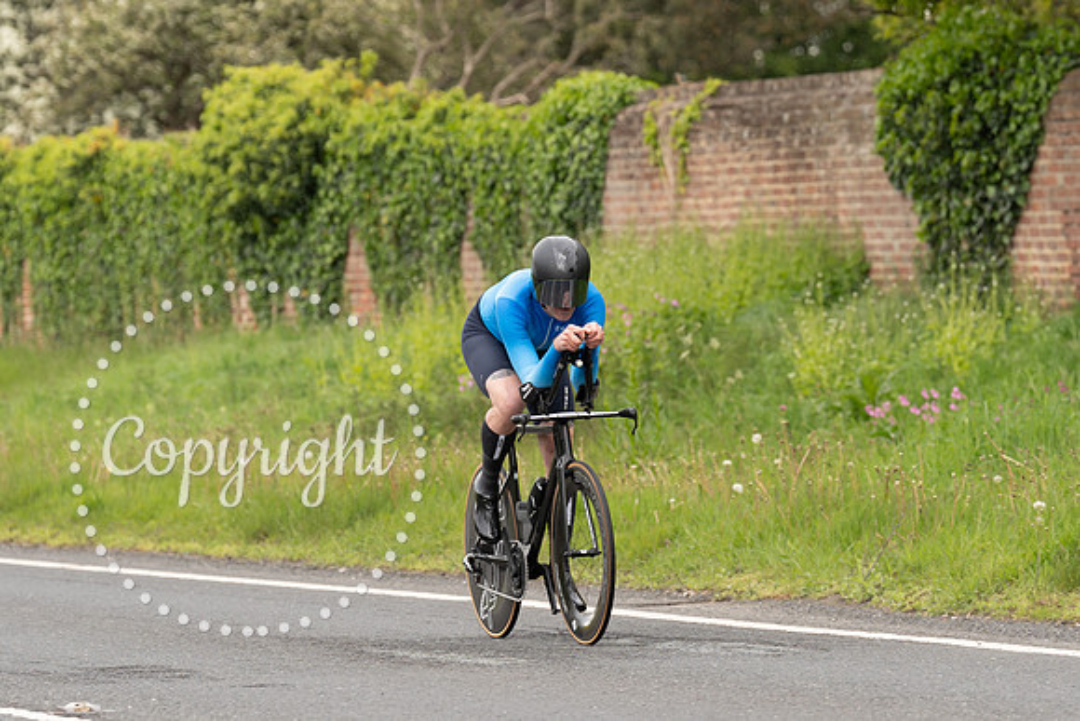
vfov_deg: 5.3
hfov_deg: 8.0
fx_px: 7717
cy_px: 338
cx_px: 483
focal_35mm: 257
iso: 250
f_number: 3.5
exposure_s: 1/1000
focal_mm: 153
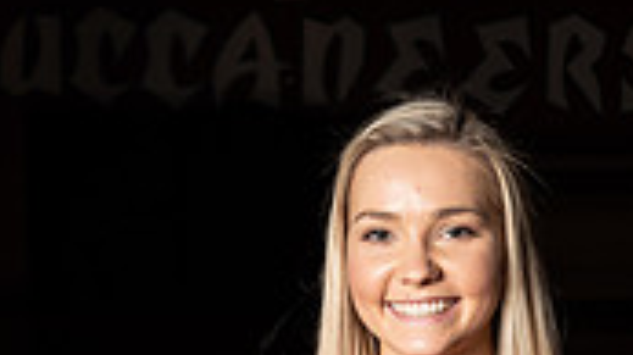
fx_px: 3203
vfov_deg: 6.2
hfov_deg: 11.3
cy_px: 597
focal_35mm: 191
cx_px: 413
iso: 320
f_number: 14
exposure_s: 1/200
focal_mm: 70
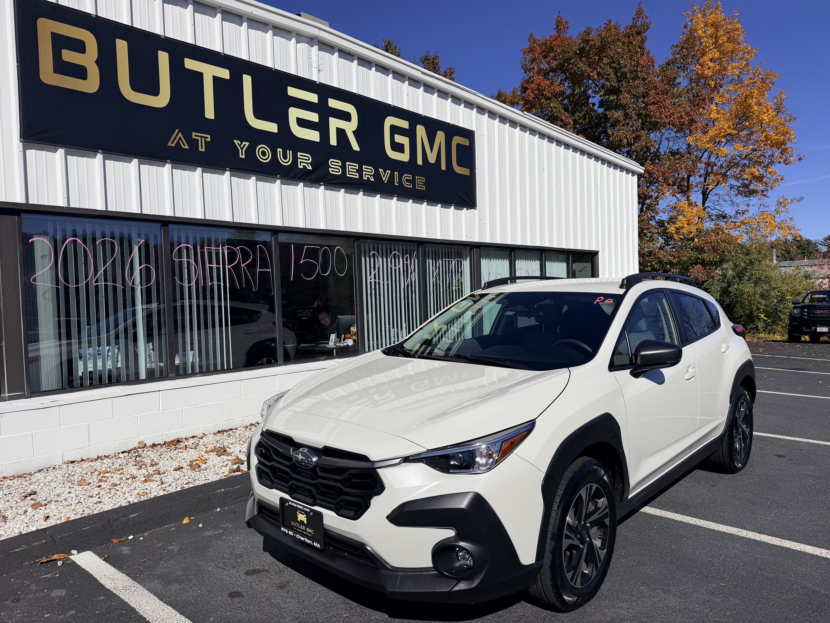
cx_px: 415
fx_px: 575
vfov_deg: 56.8
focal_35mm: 24
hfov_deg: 71.6
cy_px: 312
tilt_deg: -1.4
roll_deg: +2.0
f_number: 1.78
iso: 80
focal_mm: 6.76
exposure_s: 1/14286
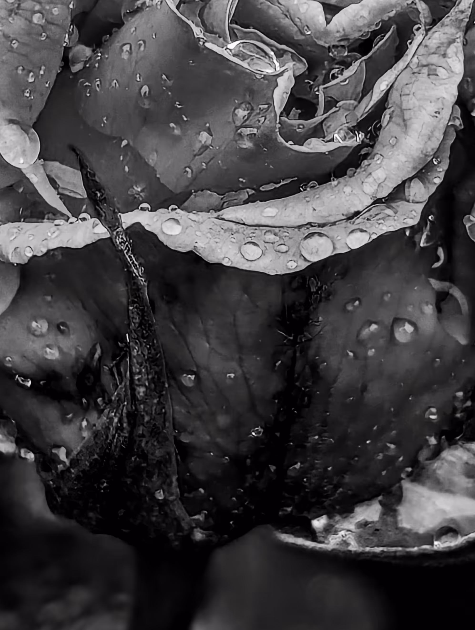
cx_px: 282
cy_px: 163
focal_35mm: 37
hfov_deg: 38.6
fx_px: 675
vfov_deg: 48.3
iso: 43
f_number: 1.9
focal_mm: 6.81
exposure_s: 1/390
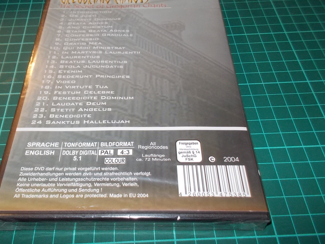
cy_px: 110
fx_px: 319
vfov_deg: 41.7
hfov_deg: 53.7
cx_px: 138
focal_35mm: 34
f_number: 3.3
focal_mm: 4.1
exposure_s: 1/30
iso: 200
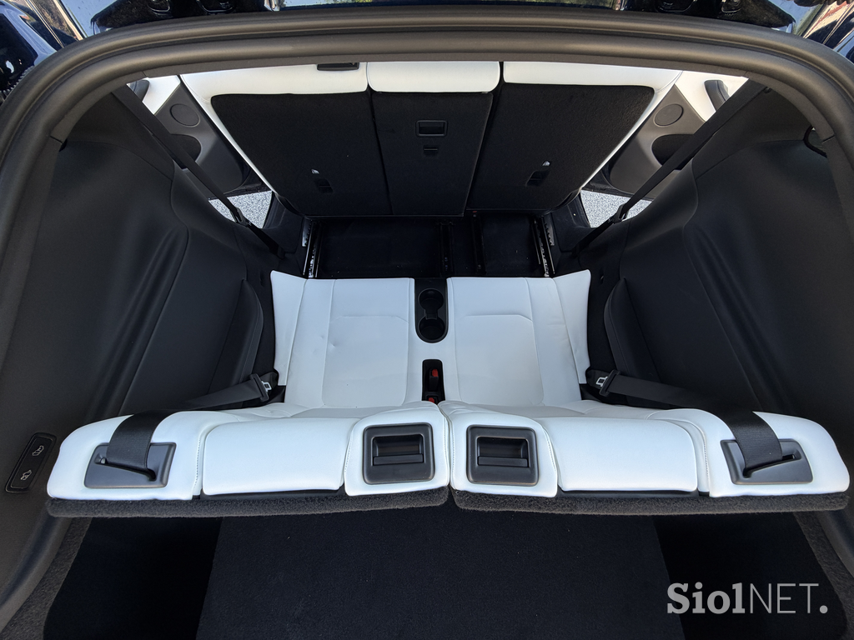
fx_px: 345
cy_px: 320
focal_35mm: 14
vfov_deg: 85.7
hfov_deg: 102.1
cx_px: 427
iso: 50
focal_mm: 2.22
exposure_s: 1/121
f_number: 2.2
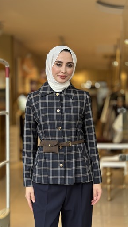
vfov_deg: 39.2
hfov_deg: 22.7
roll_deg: -0.4
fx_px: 319
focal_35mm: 53
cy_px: 113
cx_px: 61
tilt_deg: -2.0
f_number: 1.78
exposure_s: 1/125
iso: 80
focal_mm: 6.86
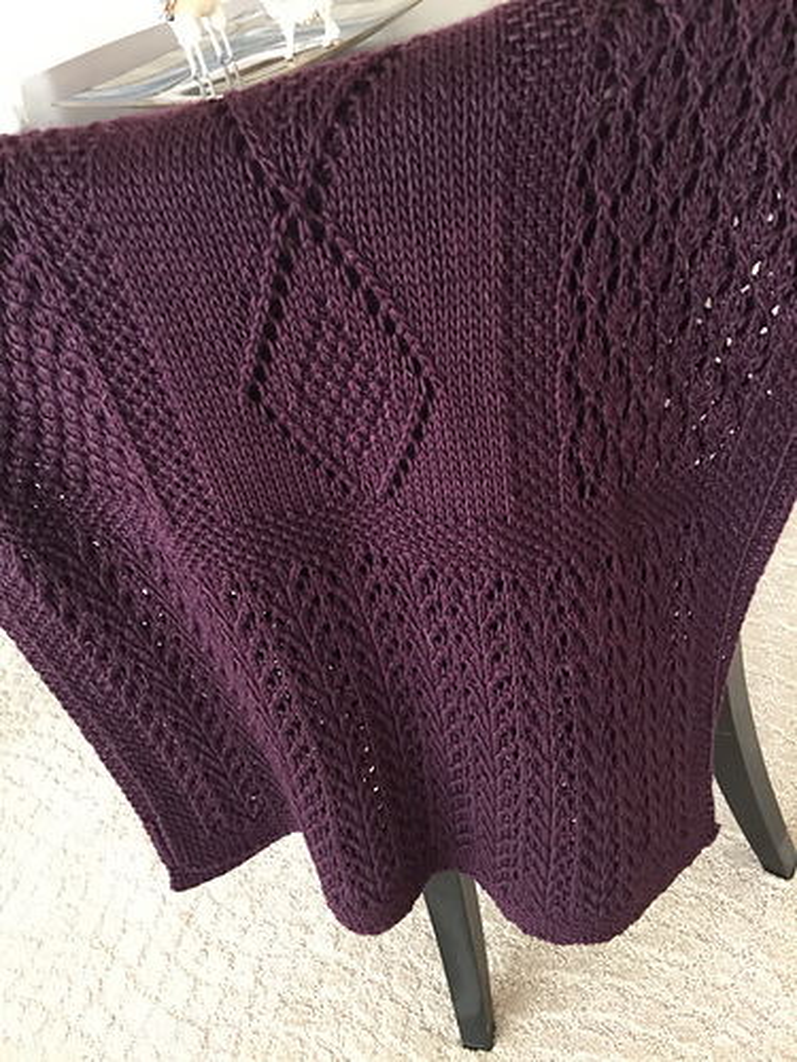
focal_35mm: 29
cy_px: 531
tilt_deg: -37.8
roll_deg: +17.4
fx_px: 890
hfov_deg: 48.2
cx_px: 398
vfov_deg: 61.7
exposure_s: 1/10
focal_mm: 4.15
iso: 100
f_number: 2.2
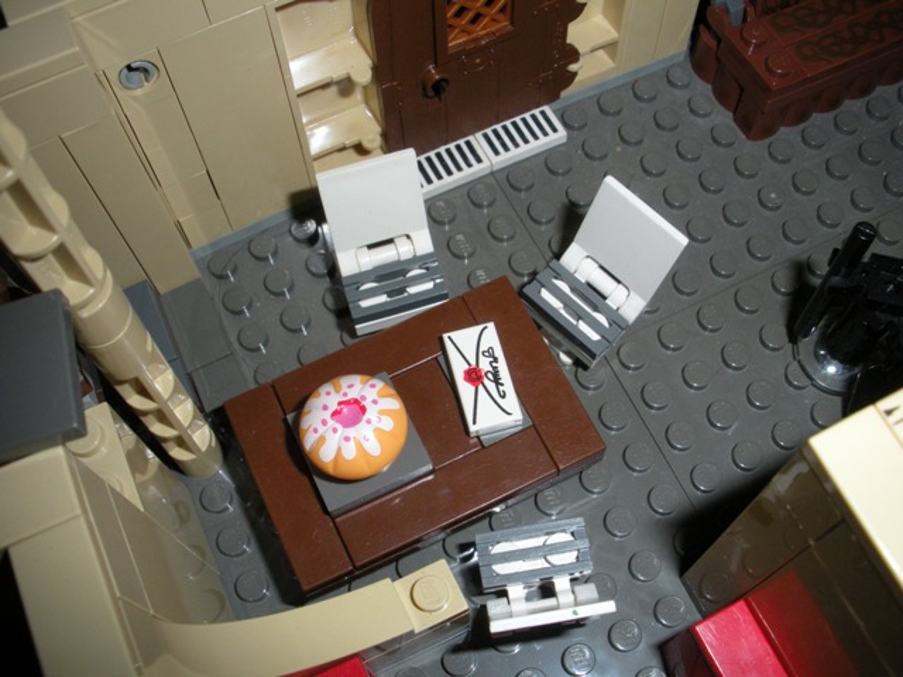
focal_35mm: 35
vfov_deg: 40.7
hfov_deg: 52.6
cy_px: 338
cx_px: 452
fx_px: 913
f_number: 5.6
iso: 200
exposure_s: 1/60
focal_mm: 6.3
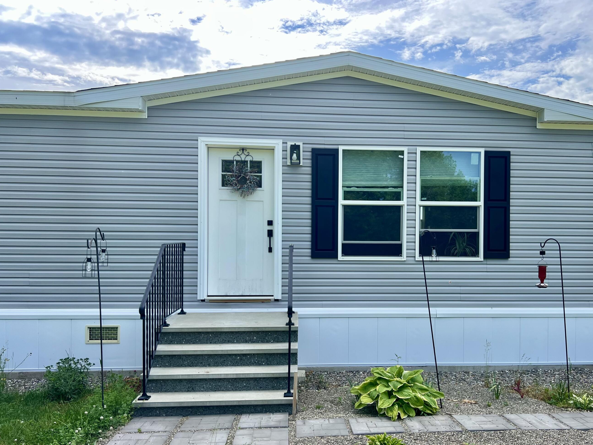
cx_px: 340
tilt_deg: -0.9
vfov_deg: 46.7
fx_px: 514
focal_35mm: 30
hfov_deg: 59.7
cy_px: 253
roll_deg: -0.1
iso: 50
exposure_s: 1/1934
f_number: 1.5
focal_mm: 5.7
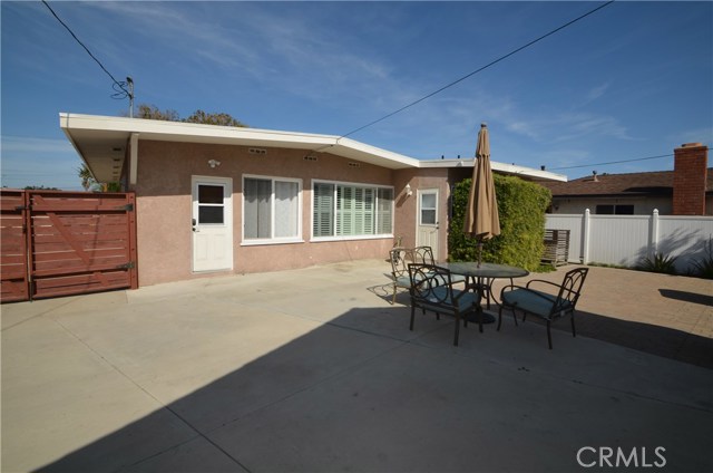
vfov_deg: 77.1
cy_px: 236
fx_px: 296
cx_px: 356
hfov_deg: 100.5
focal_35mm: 15
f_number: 14
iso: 100
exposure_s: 1/200
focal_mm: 10
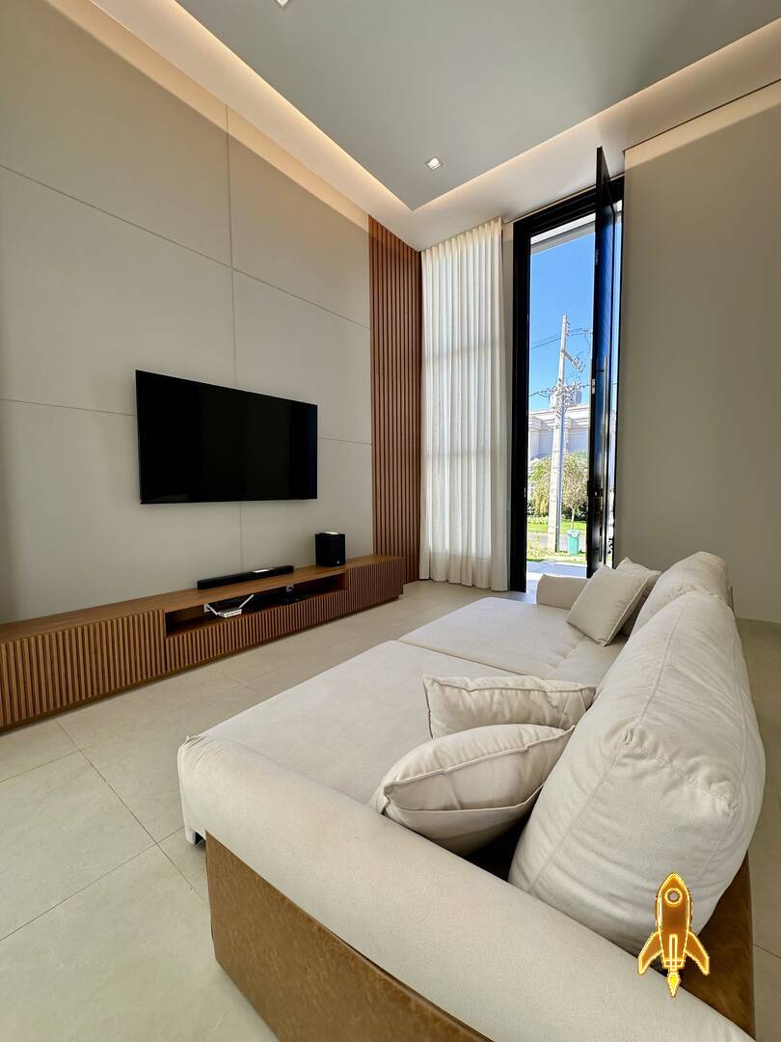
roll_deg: -0.7
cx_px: 390
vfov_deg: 102.1
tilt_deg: -2.3
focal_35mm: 14
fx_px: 421
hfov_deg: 85.7
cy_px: 521
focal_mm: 2.22
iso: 40
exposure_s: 1/180
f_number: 2.2
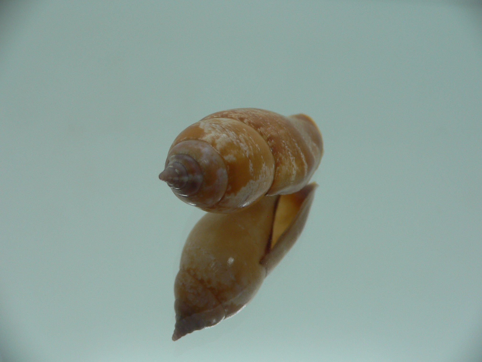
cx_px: 241
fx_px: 487
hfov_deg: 52.6
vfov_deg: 40.7
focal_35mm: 35
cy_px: 181
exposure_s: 1/60
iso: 80
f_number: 2.8
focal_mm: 4.6
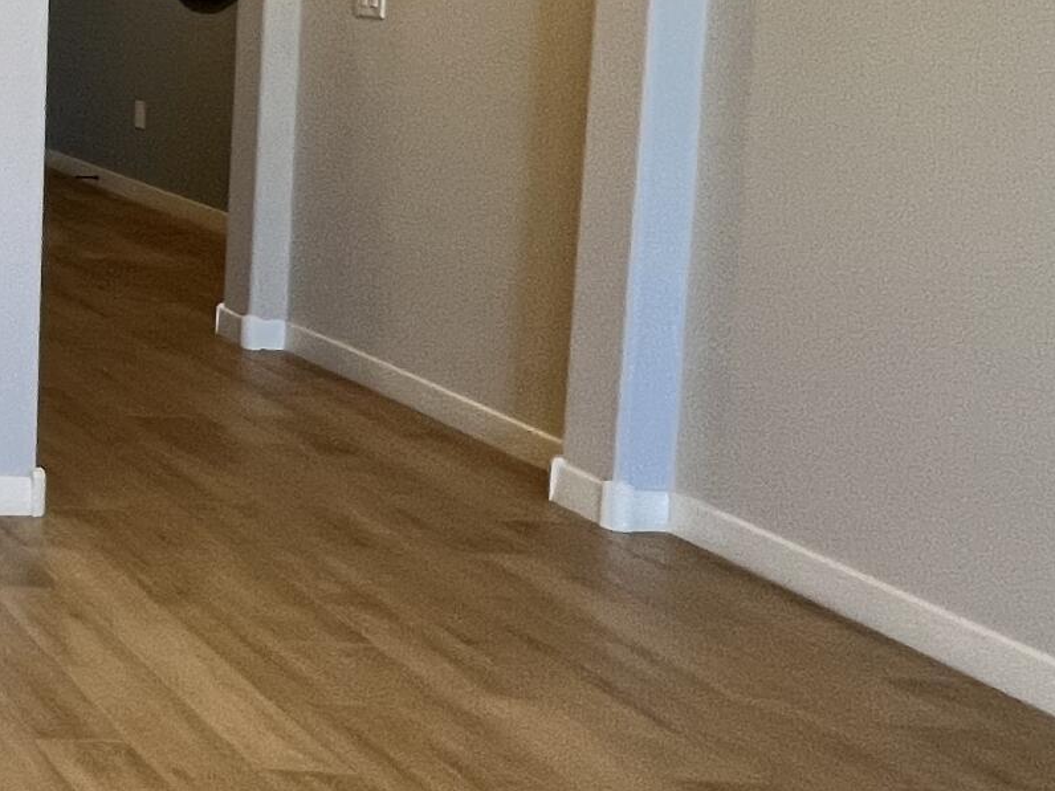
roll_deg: +1.5
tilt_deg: -5.8
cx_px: -856
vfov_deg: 28.5
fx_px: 1493
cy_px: 79
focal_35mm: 49
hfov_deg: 22.2
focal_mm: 1.57
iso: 125
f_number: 1.8
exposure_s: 1/60
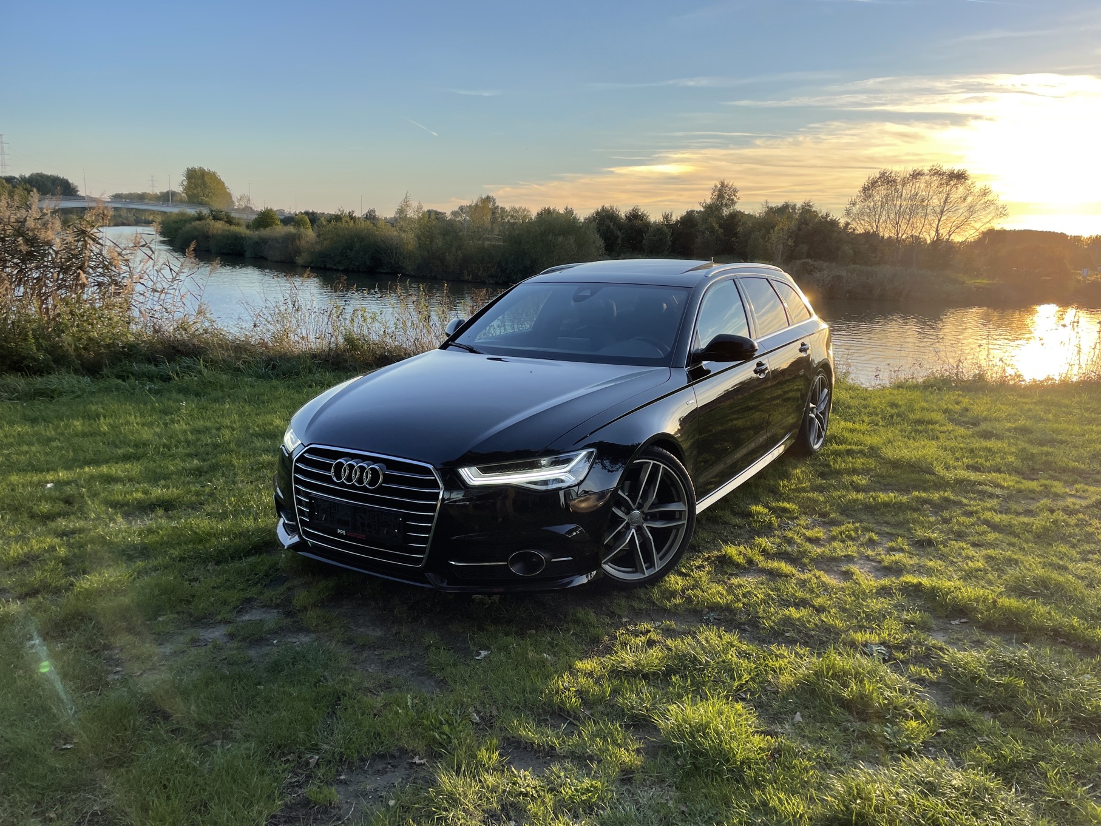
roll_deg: -3.0
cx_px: 550
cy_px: 413
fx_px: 827
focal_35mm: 26
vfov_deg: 53.1
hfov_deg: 67.3
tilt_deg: -11.8
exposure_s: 1/662
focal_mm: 4.2
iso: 32
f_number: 1.6
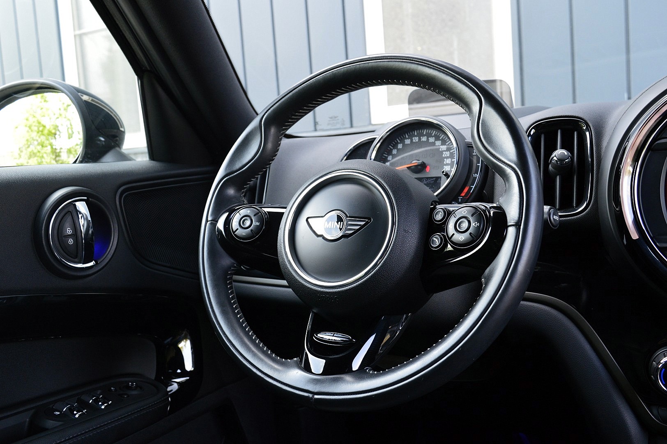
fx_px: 639
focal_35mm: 34
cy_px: 222
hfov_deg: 55.1
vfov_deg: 38.3
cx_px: 334
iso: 800
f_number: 7.1
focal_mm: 23
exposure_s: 1/60
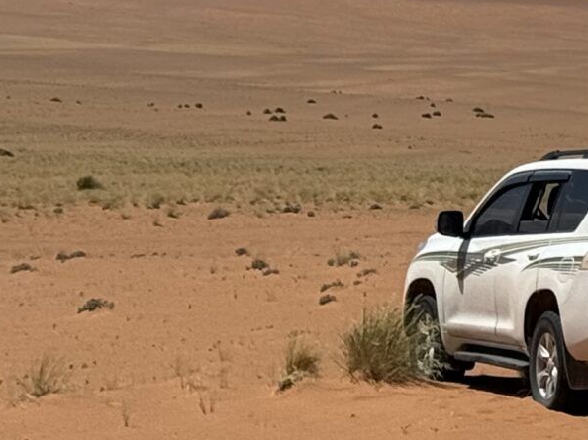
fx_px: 3515
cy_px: -156
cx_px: 1247
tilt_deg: +3.9
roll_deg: -4.3
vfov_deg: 7.1
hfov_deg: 8.9
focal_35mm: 207
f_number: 1.78
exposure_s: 1/9901
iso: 64
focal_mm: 6.76
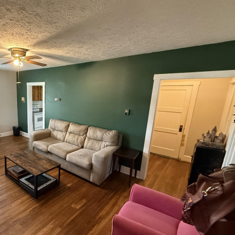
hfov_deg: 68.6
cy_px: 126
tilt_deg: -12.5
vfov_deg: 74.7
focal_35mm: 20
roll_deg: -1.1
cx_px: 51
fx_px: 154
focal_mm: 2.22
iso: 800
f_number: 2.2
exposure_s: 1/60
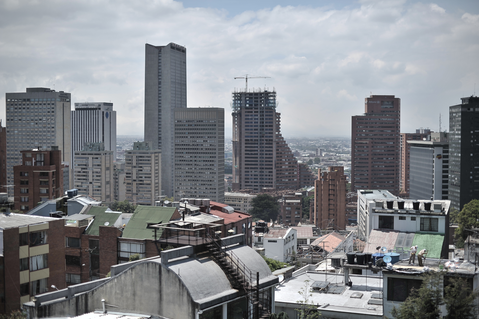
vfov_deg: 27.0
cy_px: 160
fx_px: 665
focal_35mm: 50
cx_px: 240
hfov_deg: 39.6
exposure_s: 1/8000
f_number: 2.2
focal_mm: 50
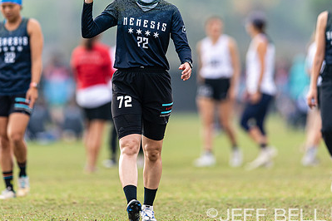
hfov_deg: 2.5
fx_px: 7580
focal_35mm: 822
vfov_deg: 1.7
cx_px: 133
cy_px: 32
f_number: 2.8
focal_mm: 400
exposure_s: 1/1250
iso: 200
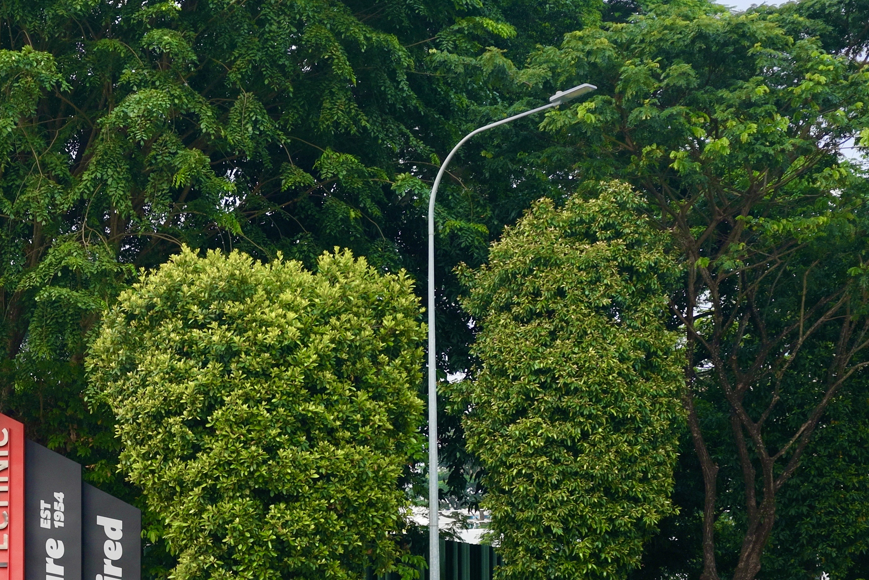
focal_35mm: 46
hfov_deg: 42.6
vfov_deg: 29.2
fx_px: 1110
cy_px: 357
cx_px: 374
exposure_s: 1/100
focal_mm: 28
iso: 200
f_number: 4
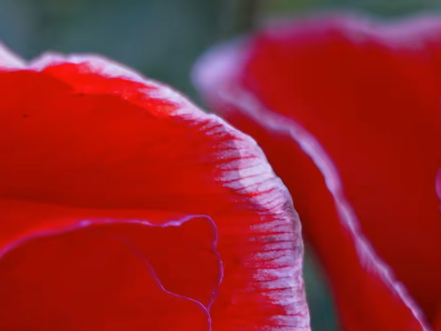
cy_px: 318
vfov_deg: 4.3
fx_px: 4408
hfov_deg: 5.7
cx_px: -56
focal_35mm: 346
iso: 200
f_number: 4
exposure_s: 1/160
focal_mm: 54
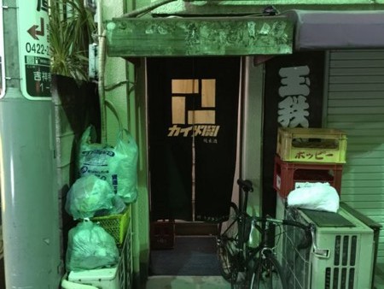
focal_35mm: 29
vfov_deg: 48.3
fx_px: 322
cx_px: 192
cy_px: 144
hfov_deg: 61.6
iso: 200
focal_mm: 4.15
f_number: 2.2
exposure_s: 1/4
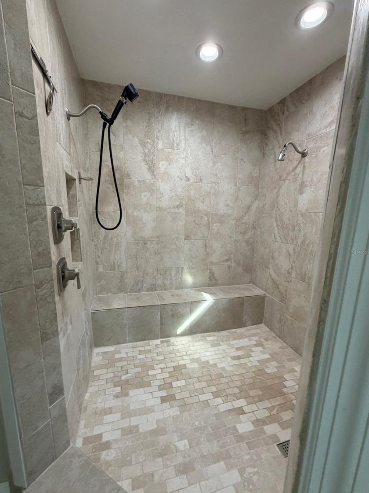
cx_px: 184
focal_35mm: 15
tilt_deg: -8.6
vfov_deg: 98.2
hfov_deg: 81.7
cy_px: 252
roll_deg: -2.8
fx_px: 213
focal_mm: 2.22
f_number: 2.2
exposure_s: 1/120
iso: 250
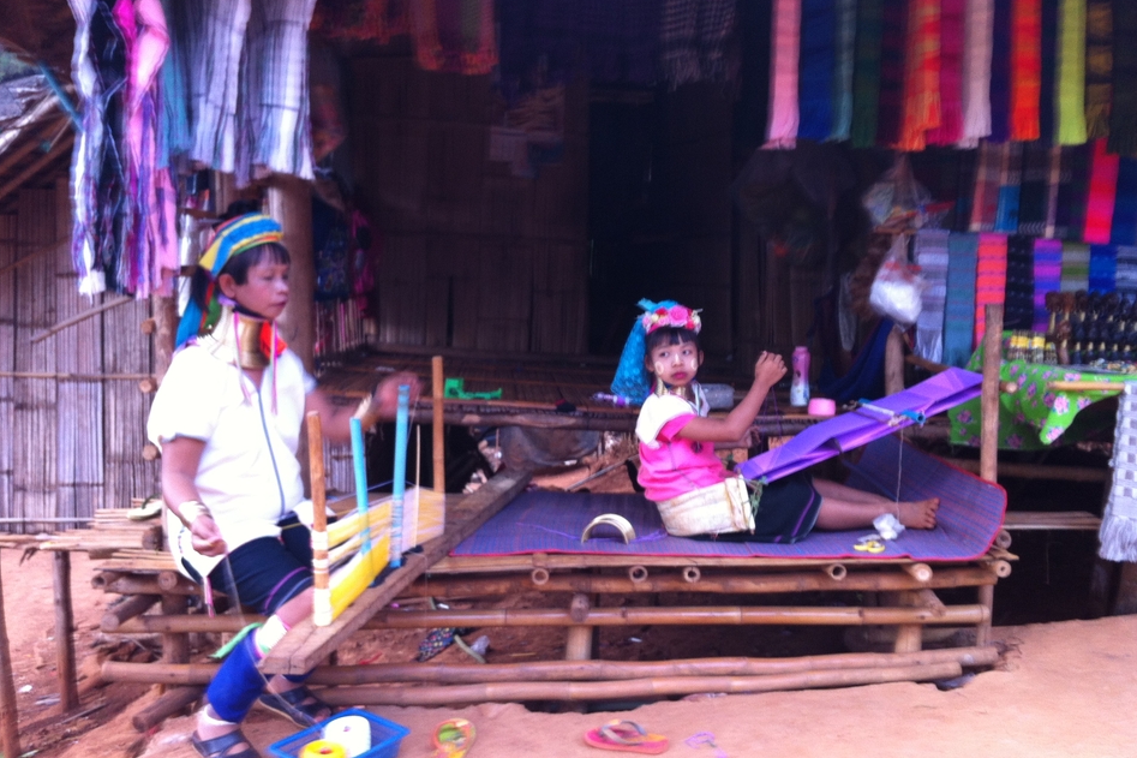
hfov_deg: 51.9
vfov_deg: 35.9
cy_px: 378
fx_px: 1168
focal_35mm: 37
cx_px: 573
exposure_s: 1/17
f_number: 2.8
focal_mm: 3.85
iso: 80
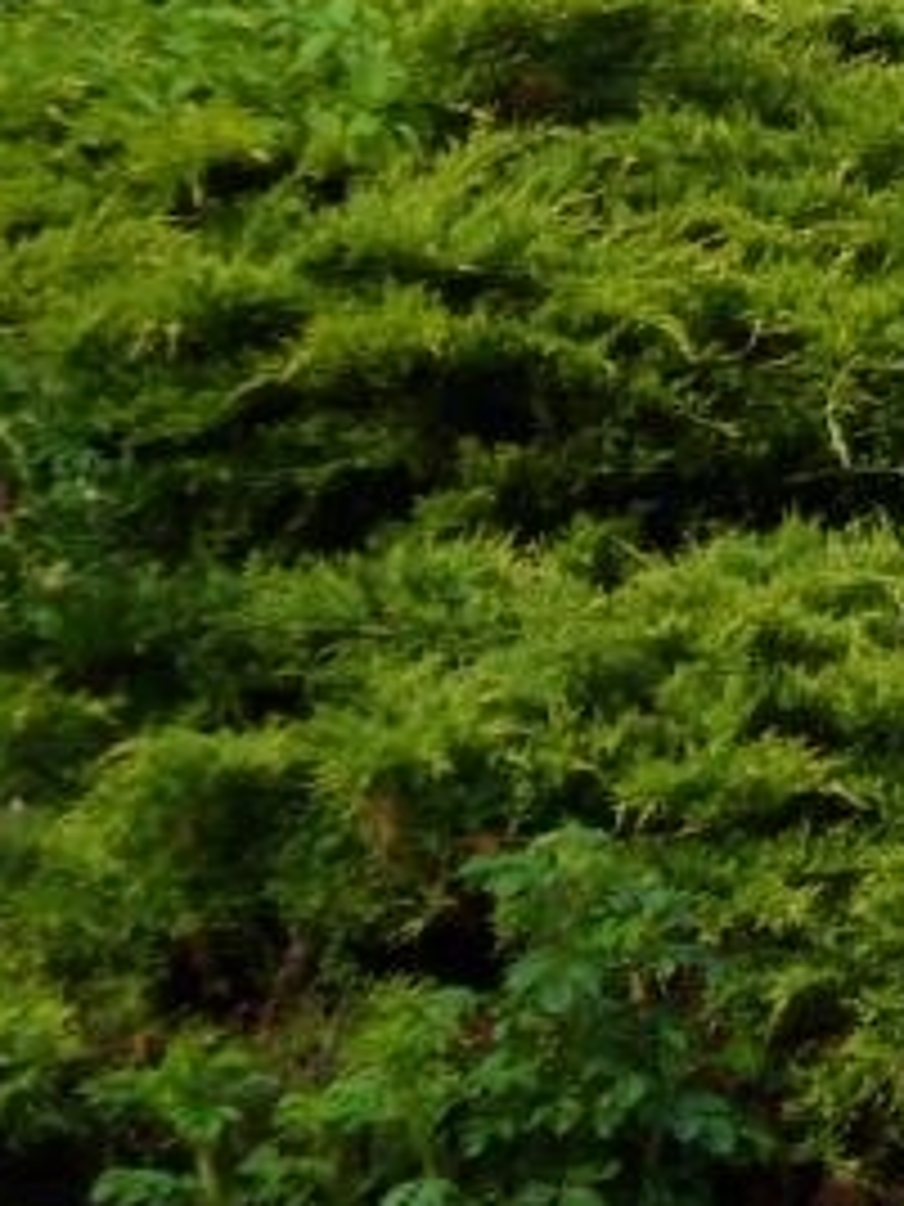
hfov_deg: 4.9
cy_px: -261
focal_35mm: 298
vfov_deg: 6.6
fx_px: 10376
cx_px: 2078
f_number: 3.3
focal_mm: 12.8
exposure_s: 1/500
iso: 80
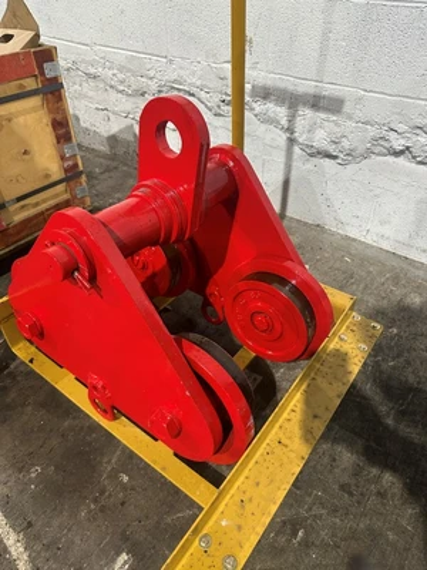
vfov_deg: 71.6
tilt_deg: -39.5
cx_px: 214
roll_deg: -0.4
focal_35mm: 24
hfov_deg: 56.8
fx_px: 395
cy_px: 285
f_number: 1.78
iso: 400
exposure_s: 1/60
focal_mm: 6.86
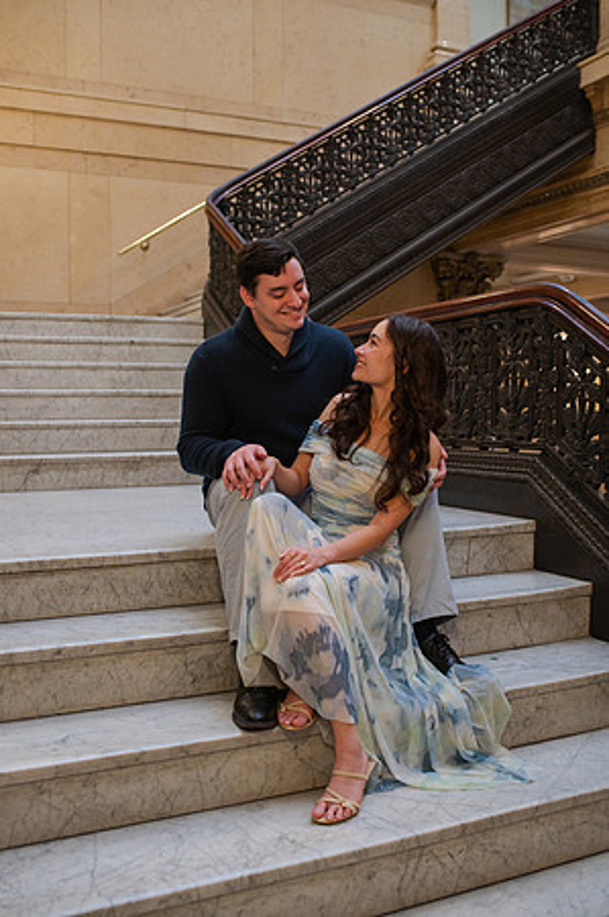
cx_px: 304
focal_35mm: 35
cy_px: 458
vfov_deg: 54.5
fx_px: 890
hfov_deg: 37.8
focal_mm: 35
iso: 1000
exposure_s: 1/200
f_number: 3.5
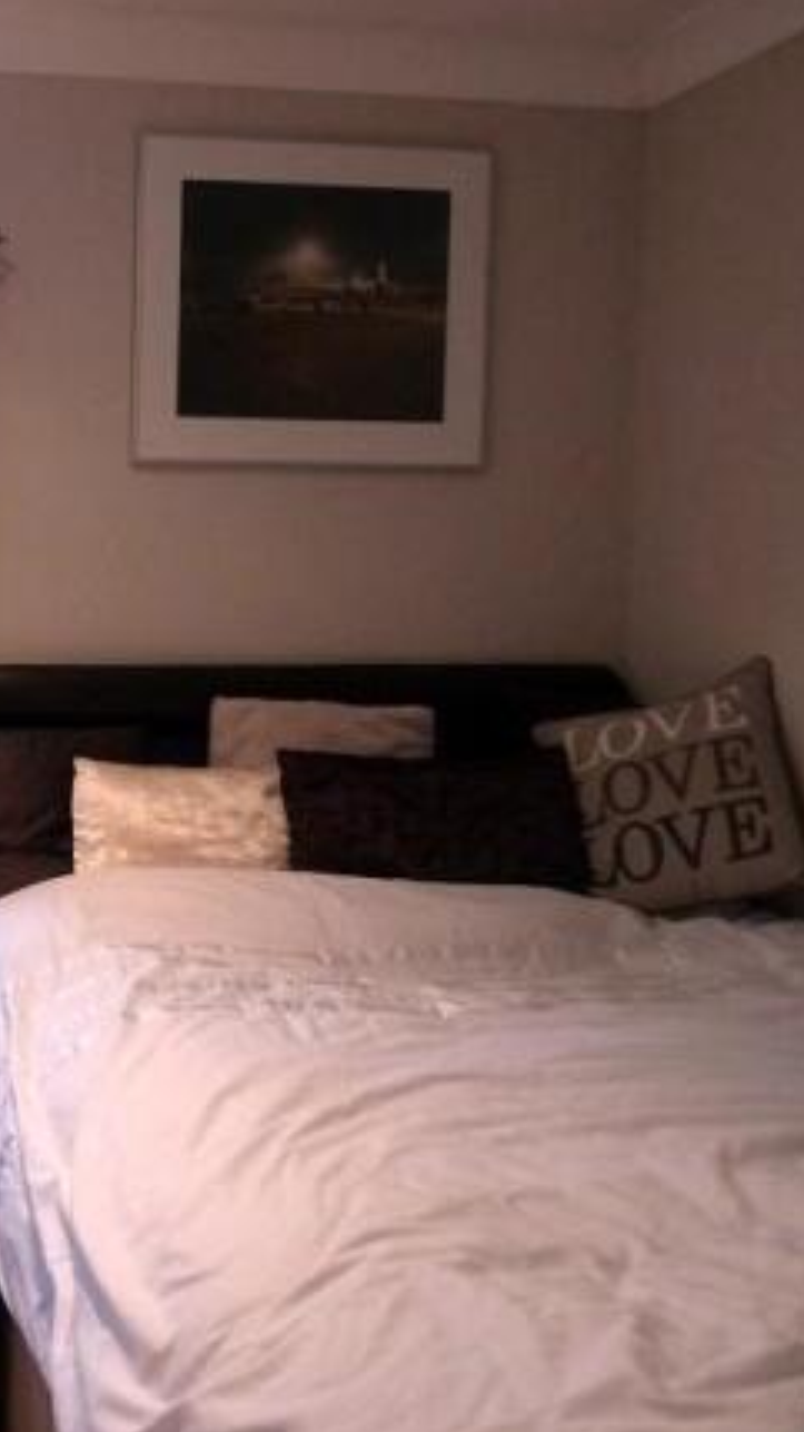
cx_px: -75
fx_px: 1518
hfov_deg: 27.3
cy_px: 713
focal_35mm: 40
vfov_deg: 50.5
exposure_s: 1/8
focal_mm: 4.8
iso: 400
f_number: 2.8
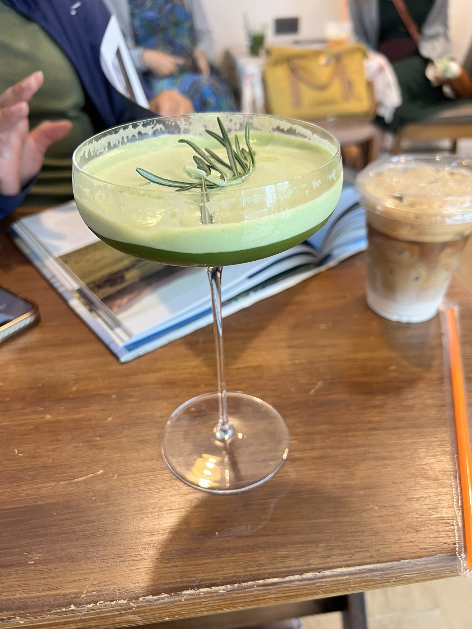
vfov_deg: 67.3
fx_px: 473
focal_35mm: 26
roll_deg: +2.0
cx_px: 236
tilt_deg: -36.1
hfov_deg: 53.1
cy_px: 314
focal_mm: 5.7
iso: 100
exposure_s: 1/50
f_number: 1.5
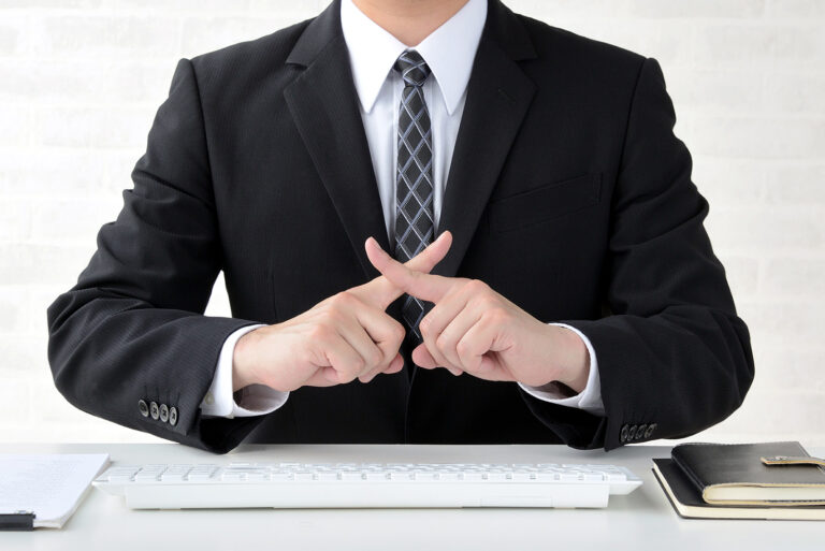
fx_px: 1788
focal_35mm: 78
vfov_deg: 17.5
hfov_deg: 26.0
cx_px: 412
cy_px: 276
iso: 640
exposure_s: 1/100
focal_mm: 78
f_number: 11
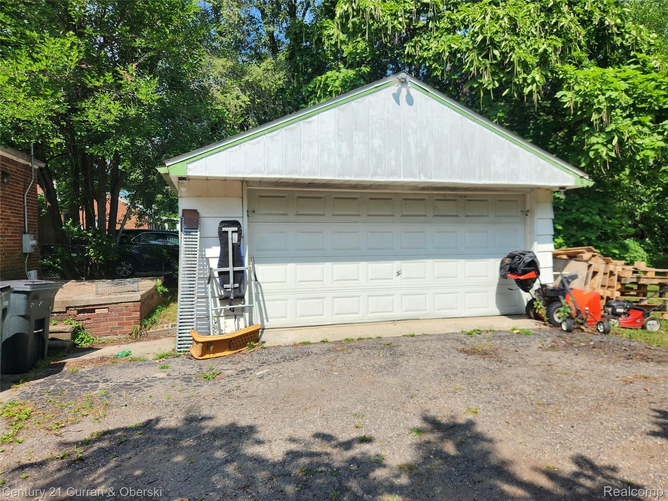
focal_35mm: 23
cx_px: 334
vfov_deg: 58.9
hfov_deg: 73.9
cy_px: 250
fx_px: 444
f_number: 1.8
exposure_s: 1/1563
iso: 20
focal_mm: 5.4
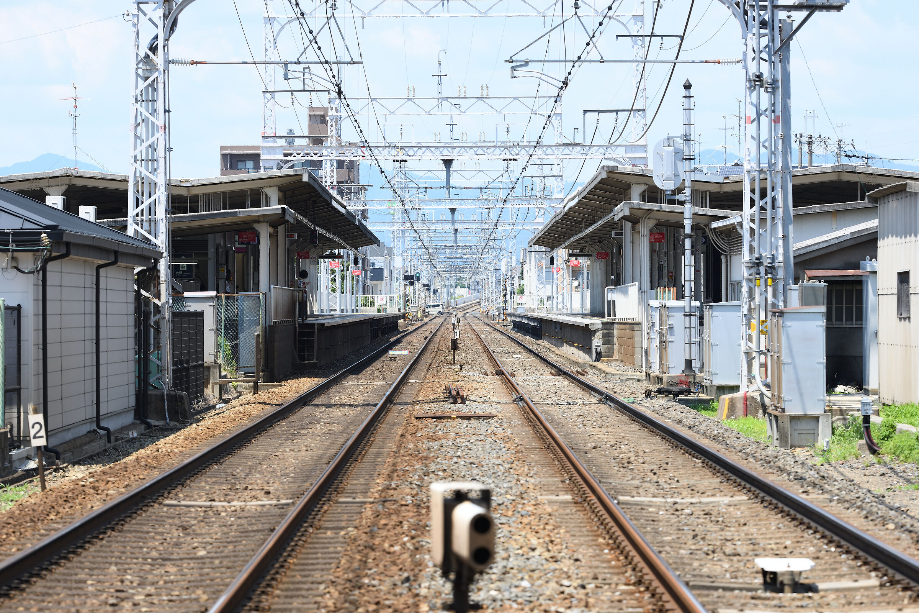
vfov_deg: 9.1
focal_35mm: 150
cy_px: 306
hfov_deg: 13.7
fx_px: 3829
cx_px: 460
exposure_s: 1/125
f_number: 8
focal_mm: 150
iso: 64
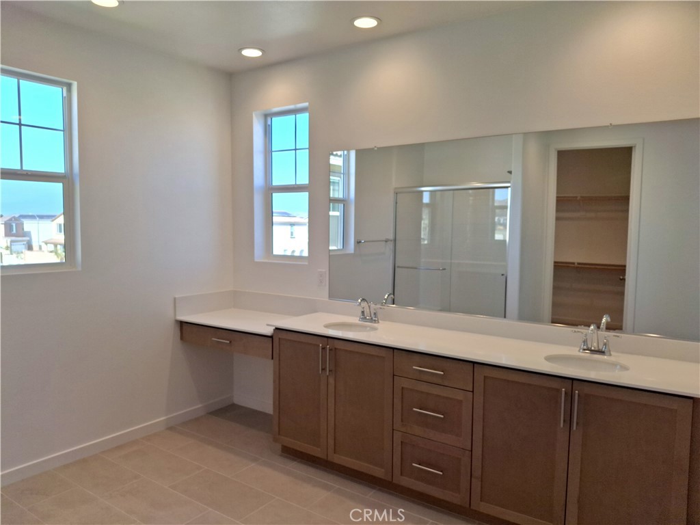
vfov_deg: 54.9
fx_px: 506
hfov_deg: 69.4
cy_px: 262
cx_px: 350
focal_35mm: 25
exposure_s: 1/192
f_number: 1.8
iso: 25
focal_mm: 4.69
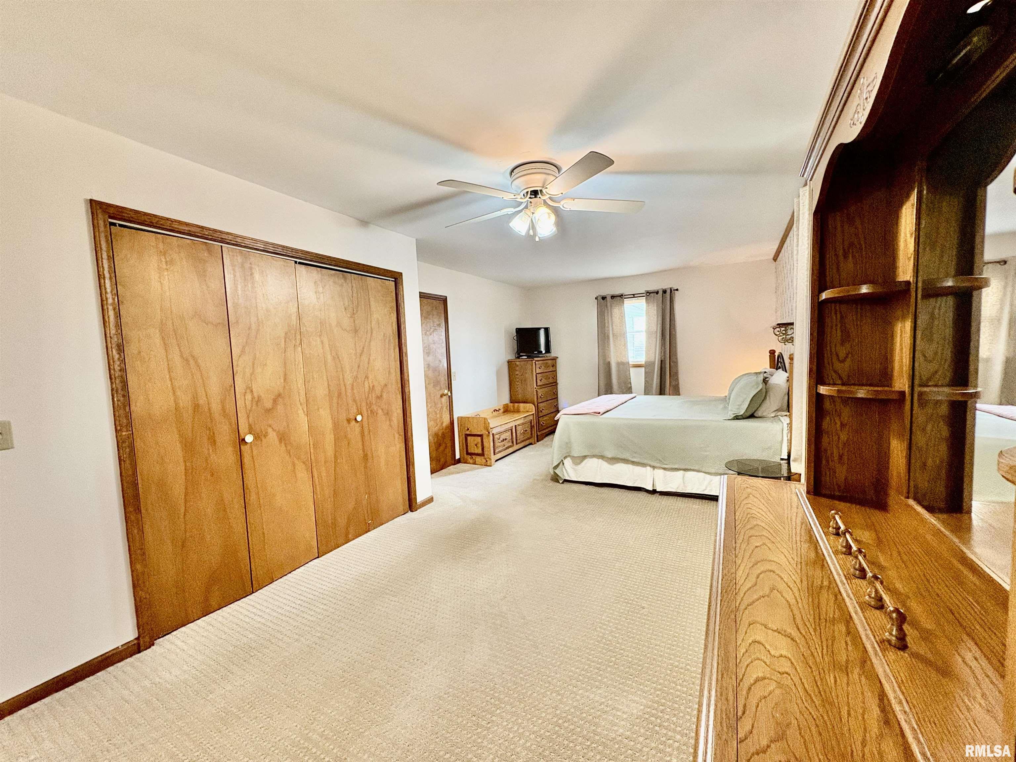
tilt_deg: -3.2
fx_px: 411
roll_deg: +3.0
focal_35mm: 14
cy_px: 381
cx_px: 508
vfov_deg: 85.7
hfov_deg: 102.1
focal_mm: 2.22
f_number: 2.2
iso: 400
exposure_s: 1/60
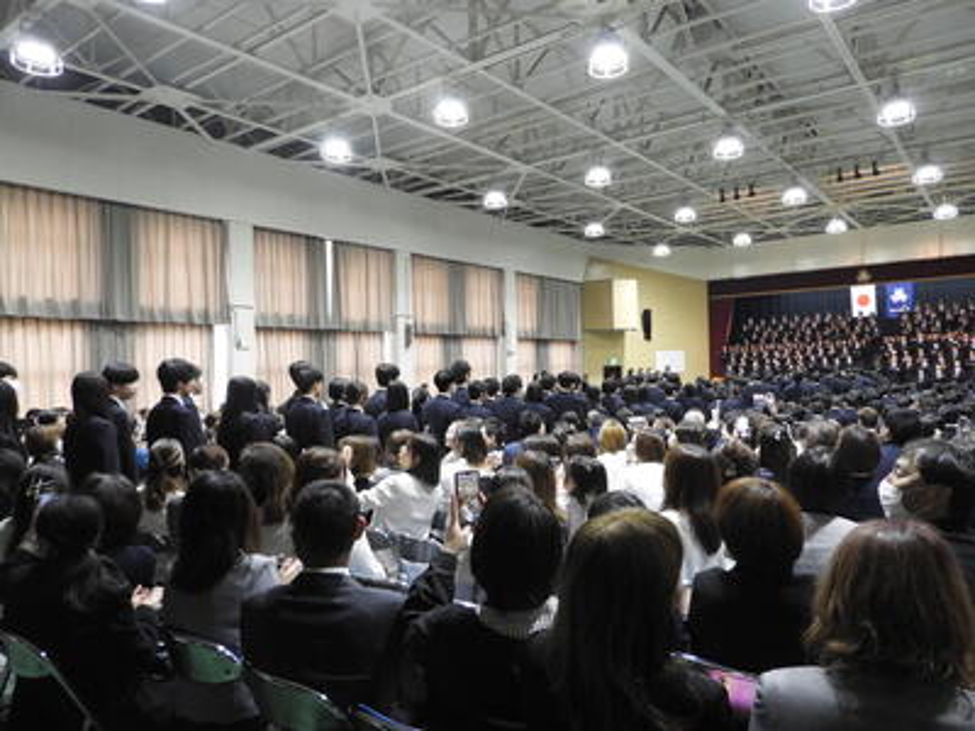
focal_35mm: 24
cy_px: 366
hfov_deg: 71.6
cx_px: 488
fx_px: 676
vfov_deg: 56.8
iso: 400
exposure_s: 1/20
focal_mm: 4.3
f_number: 3.3
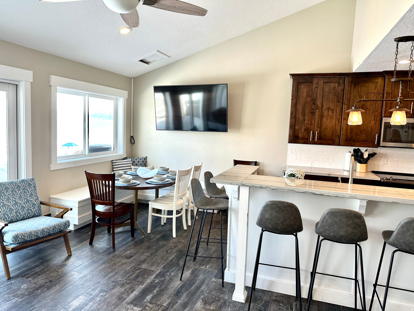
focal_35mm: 24
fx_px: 287
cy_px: 156
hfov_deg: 71.6
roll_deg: -2.8
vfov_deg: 56.8
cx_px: 207
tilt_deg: -5.3
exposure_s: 1/120
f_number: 1.78
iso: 80
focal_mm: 6.86
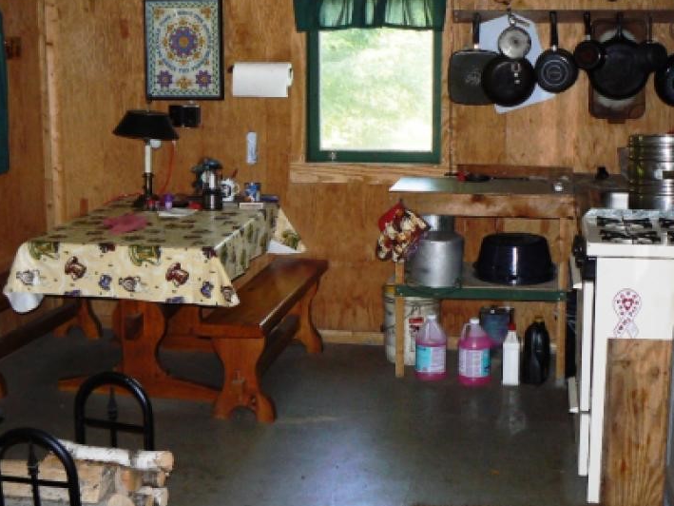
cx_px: 317
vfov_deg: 27.9
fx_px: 1013
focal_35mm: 52
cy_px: 186
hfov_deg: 36.8
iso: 160
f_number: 2.8
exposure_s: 1/30
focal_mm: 6
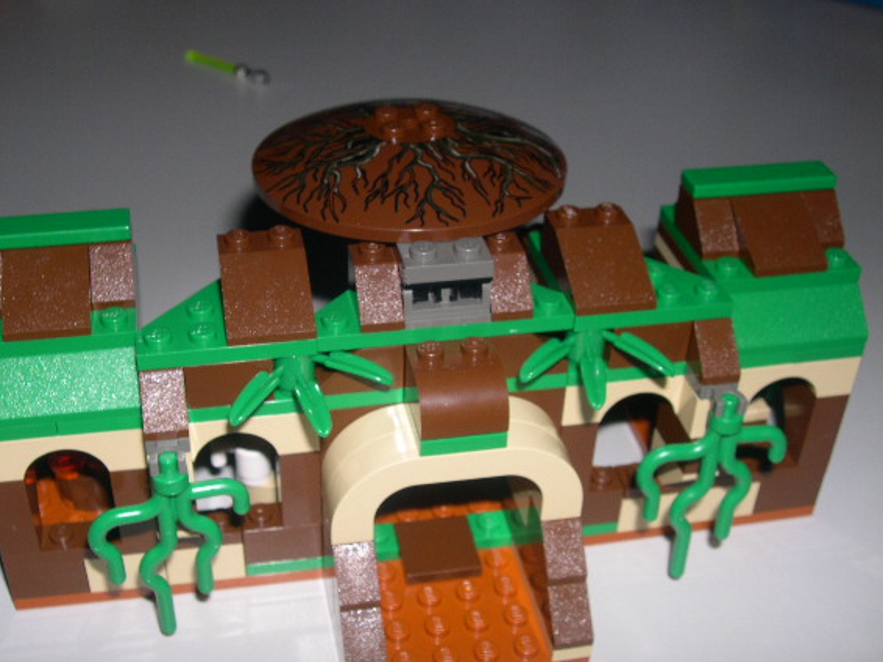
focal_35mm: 43
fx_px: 1096
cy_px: 351
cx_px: 387
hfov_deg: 43.8
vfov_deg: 33.6
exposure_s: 1/60
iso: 100
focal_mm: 8
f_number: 7.6
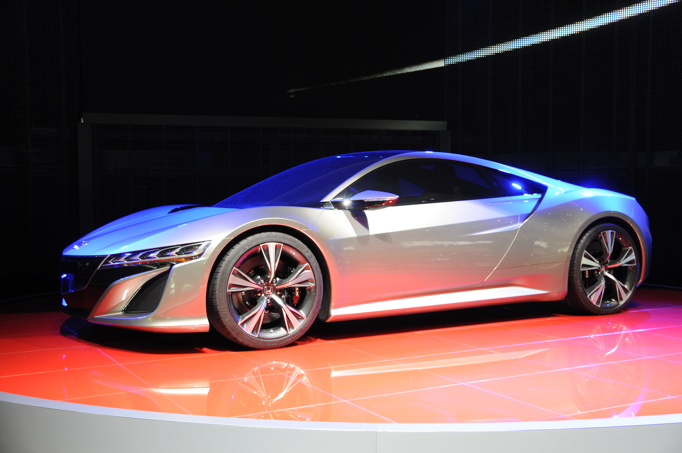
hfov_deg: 48.0
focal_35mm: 40
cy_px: 226
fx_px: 766
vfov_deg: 32.9
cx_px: 341
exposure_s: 1/90
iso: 400
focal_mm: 27
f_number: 4.8
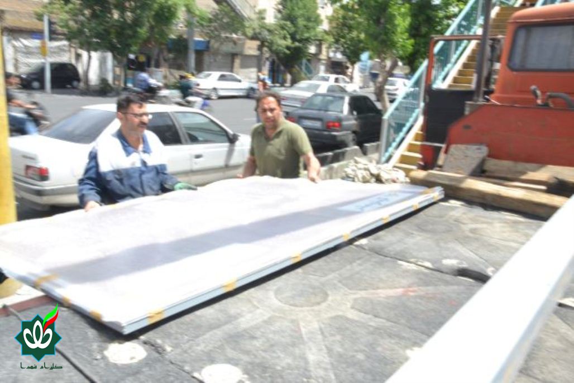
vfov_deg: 48.0
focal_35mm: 27
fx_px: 431
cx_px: 287
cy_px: 192
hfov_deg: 67.4
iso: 800
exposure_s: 1/50
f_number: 22
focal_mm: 18
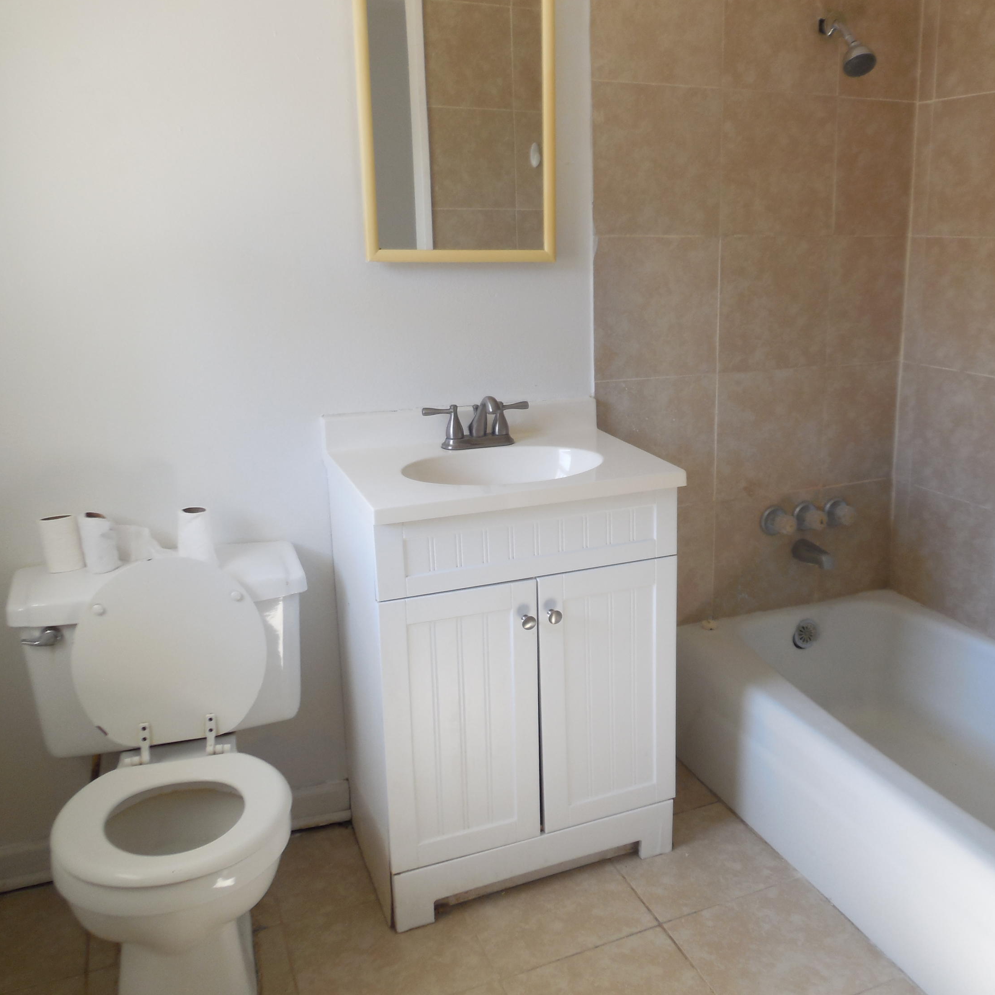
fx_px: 976
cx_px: 667
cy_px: 501
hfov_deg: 52.9
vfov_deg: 54.0
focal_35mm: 30
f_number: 3.1
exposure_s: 1/30
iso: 125
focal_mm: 4.5
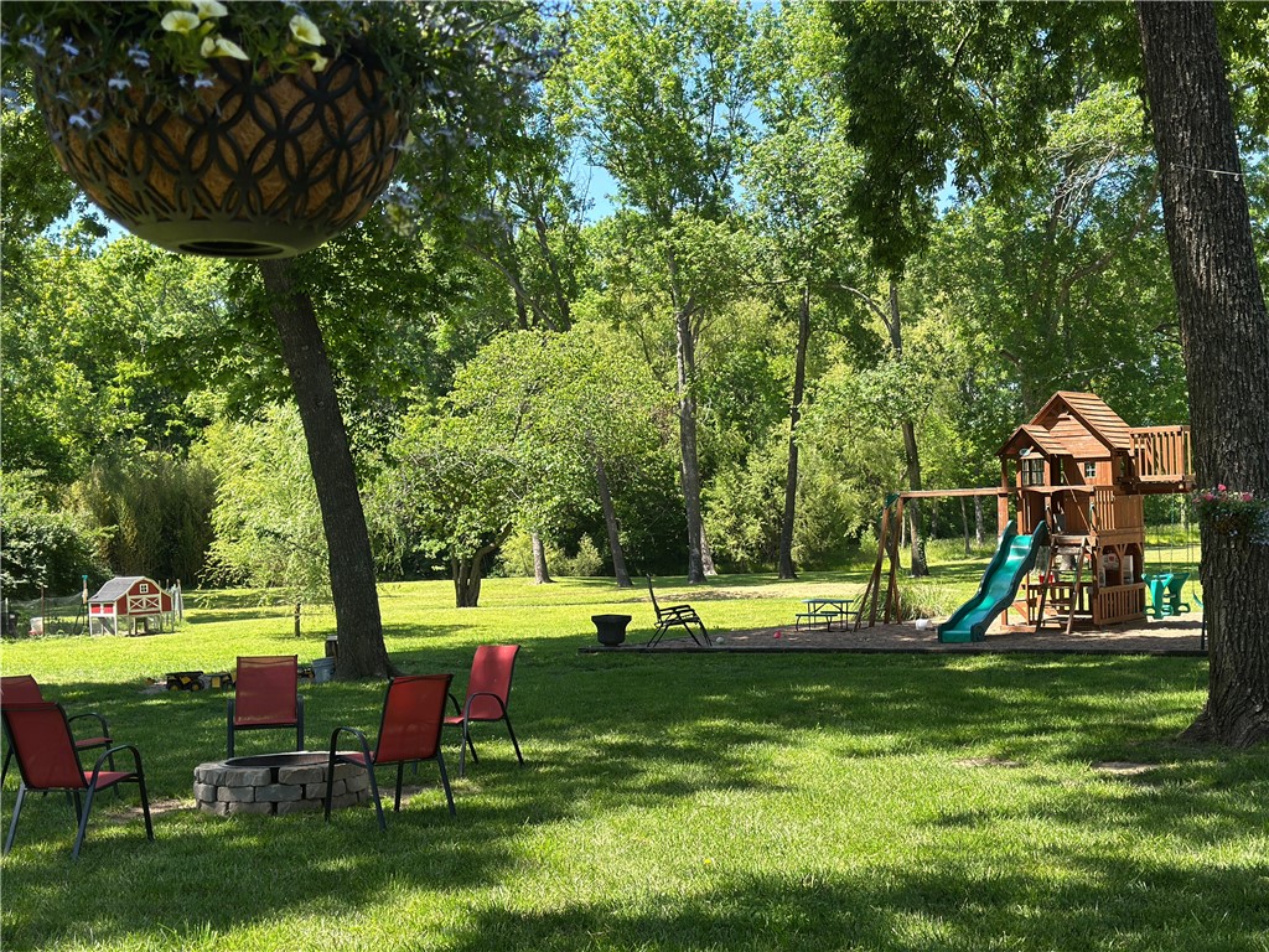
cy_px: 476
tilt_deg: +1.1
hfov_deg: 39.7
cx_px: 634
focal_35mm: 48
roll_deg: +1.4
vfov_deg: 30.3
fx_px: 1760
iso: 80
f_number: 1.78
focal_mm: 6.86
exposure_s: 1/1171
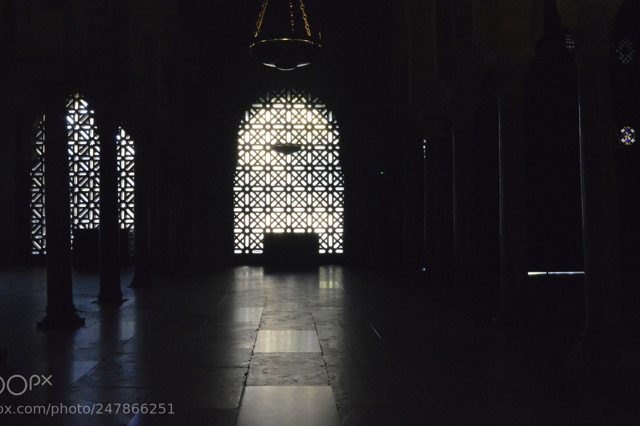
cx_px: 299
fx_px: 685
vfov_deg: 34.5
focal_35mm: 39
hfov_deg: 50.1
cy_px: 206
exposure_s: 1/25
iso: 6400
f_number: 20
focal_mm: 23
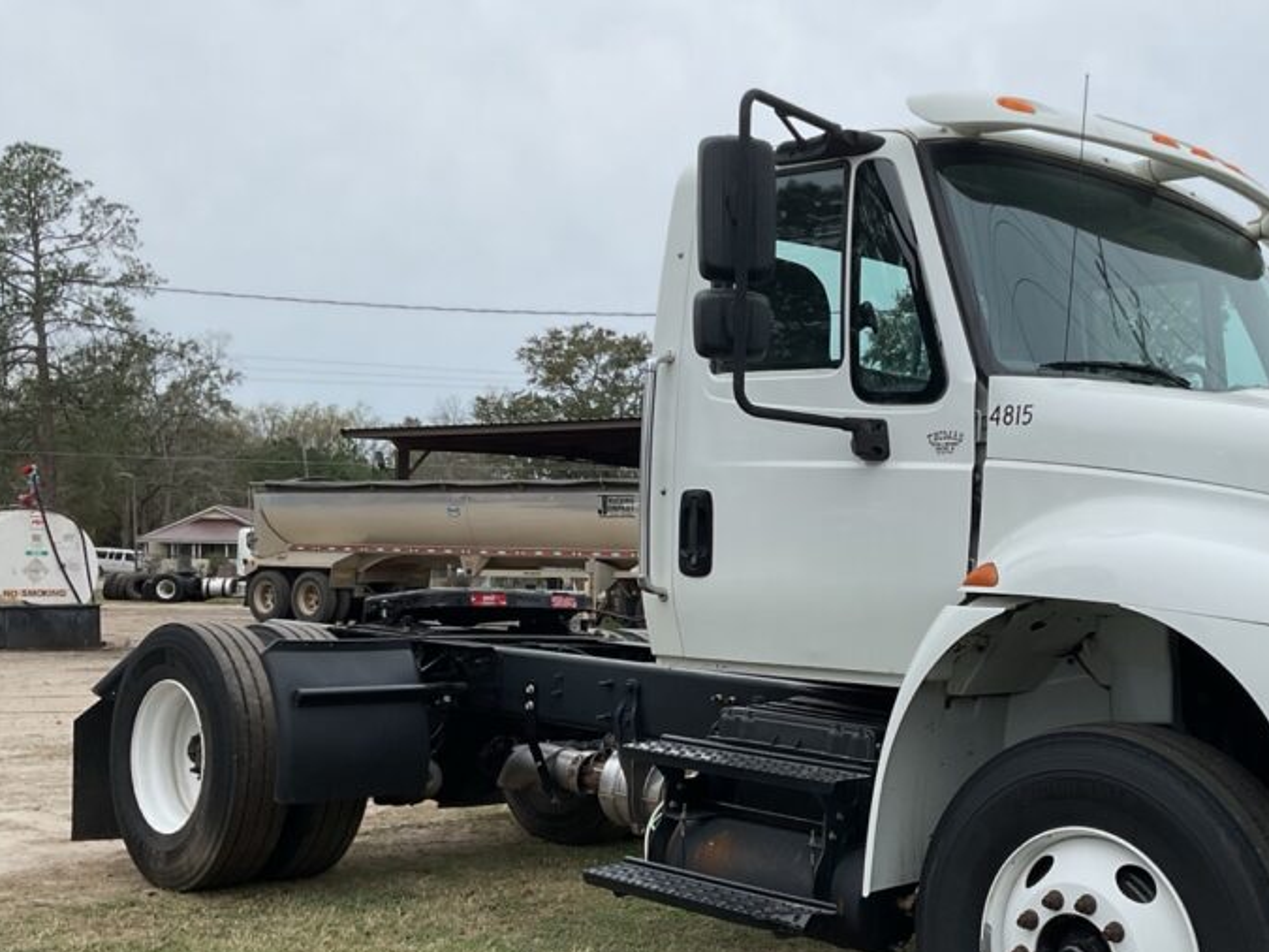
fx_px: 1613
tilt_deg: -1.7
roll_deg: -1.8
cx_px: 927
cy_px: 587
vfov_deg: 32.7
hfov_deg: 41.9
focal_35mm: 44
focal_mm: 3
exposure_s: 1/804
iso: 16
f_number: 1.8
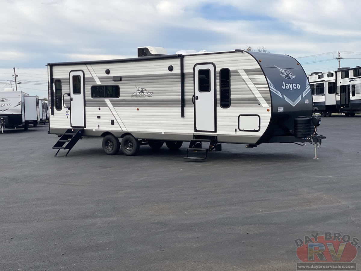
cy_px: 136
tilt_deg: -3.3
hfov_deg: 36.8
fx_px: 542
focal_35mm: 52
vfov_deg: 28.0
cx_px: 180
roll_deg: +1.9
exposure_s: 1/1370
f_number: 2
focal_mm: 6
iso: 20
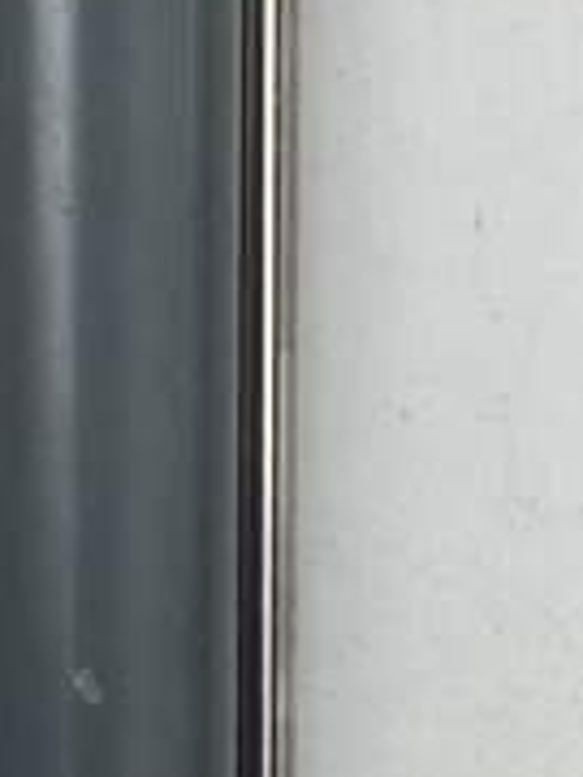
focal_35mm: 172
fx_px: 3862
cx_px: -147
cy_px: 313
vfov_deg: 11.5
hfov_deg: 8.5
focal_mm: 4.15
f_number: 2.2
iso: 32
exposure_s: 1/100
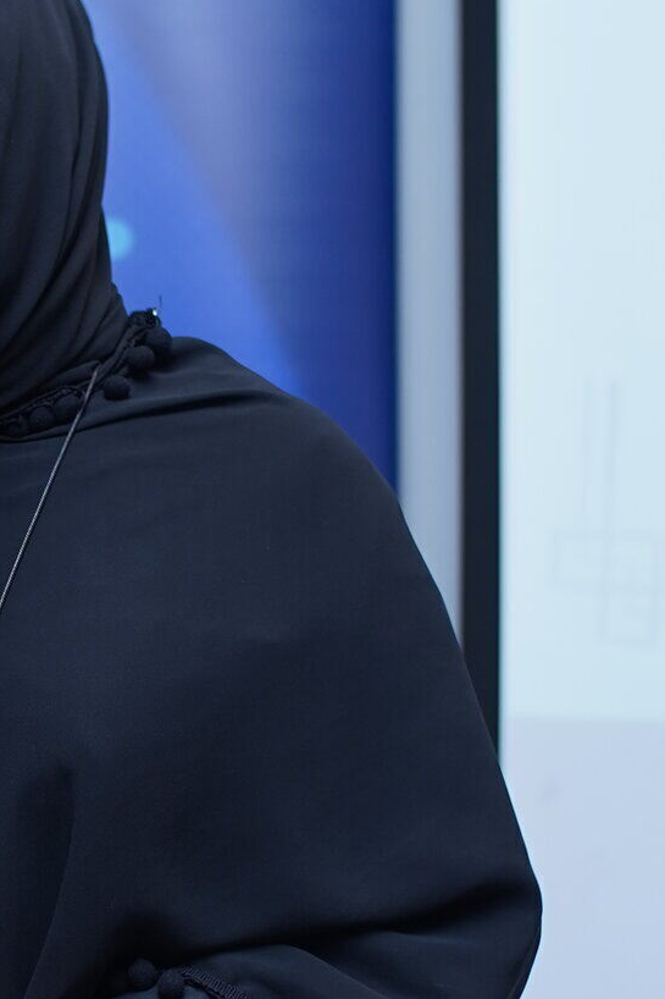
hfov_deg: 14.9
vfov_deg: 22.7
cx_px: -100
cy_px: 690
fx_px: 2467
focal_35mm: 89
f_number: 2.5
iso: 250
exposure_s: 1/200
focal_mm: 24.7
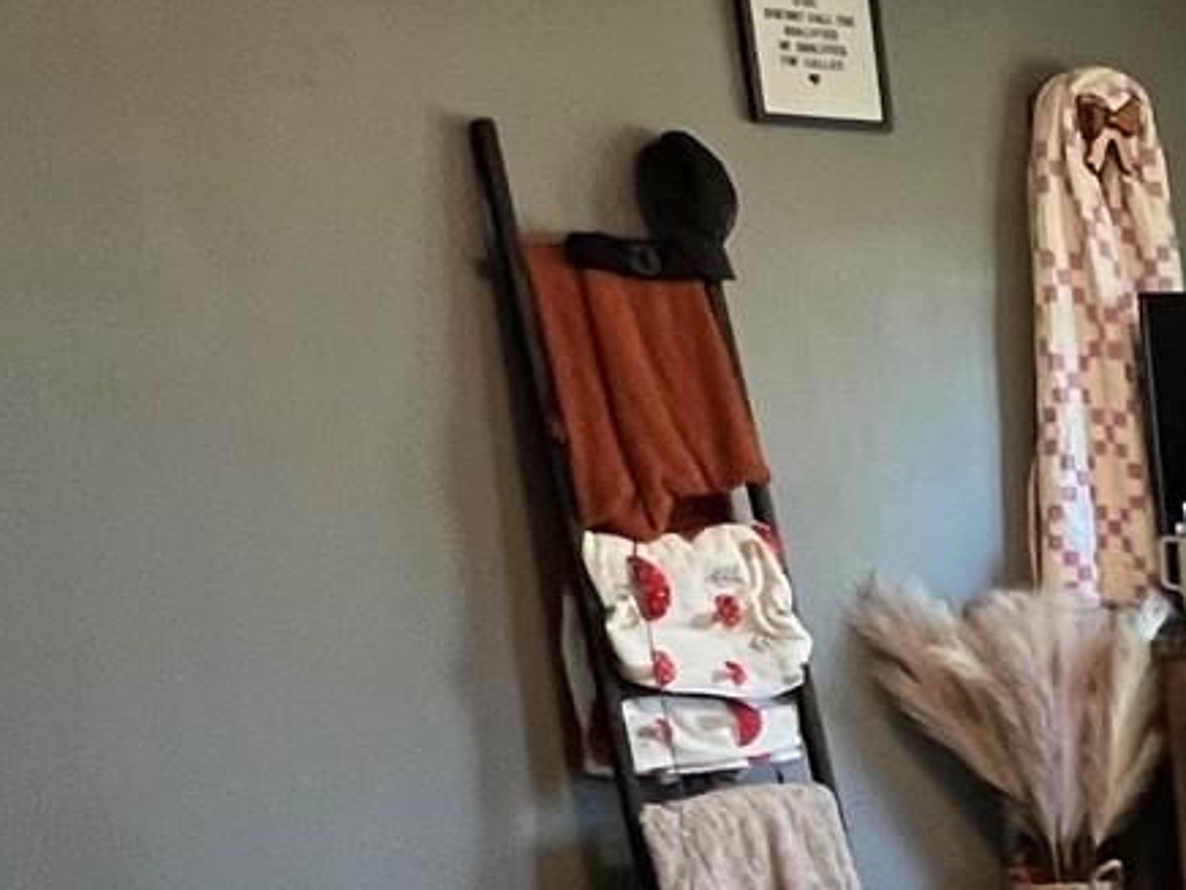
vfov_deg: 22.2
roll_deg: +0.3
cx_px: 1858
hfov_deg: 23.8
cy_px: 1075
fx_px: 2090
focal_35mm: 61
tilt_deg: -18.3
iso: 400
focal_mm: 1.57
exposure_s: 1/60
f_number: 1.8
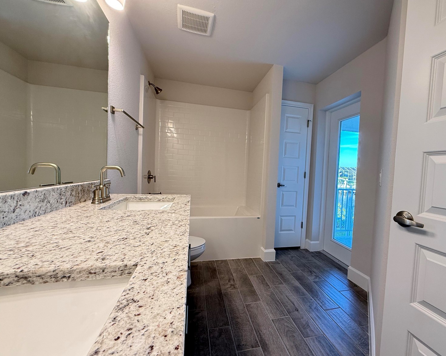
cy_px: 178
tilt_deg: -2.7
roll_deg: -2.2
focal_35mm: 15
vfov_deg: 84.0
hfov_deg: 96.5
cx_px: 243
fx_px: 198
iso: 250
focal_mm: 2.22
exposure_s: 1/120
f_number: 2.2
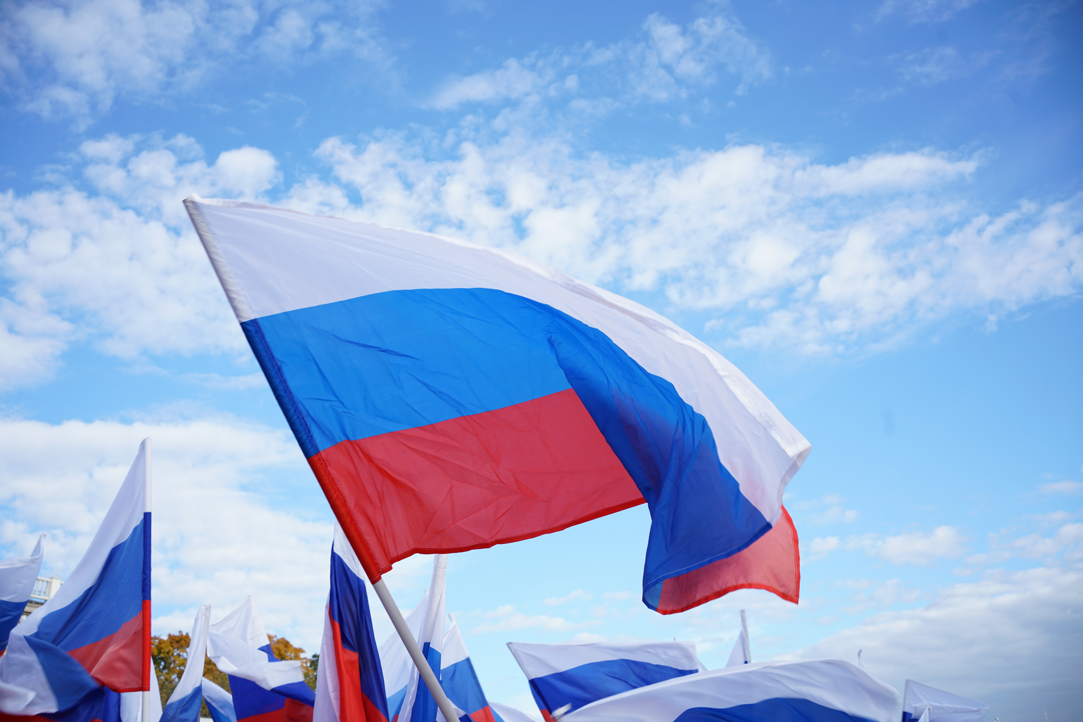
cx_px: 542
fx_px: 1053
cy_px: 361
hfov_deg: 54.4
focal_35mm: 35
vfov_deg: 37.9
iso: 100
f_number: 7.1
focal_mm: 35
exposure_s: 1/160
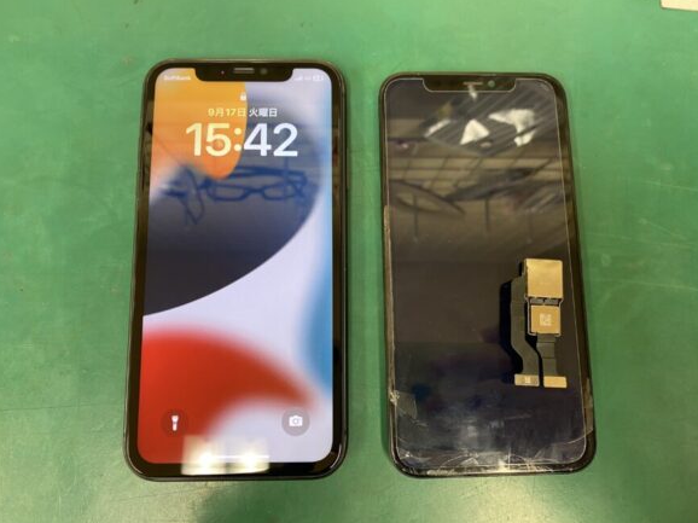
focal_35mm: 27
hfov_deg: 65.3
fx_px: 544
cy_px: 265
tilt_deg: -80.5
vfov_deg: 51.3
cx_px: 356
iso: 100
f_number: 1.8
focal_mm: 4.25
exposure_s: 1/50
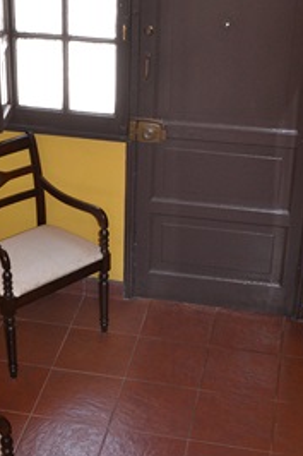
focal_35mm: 71
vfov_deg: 28.4
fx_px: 899
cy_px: 211
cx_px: 79
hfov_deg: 19.0
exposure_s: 1/60
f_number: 3.8
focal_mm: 21
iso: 640
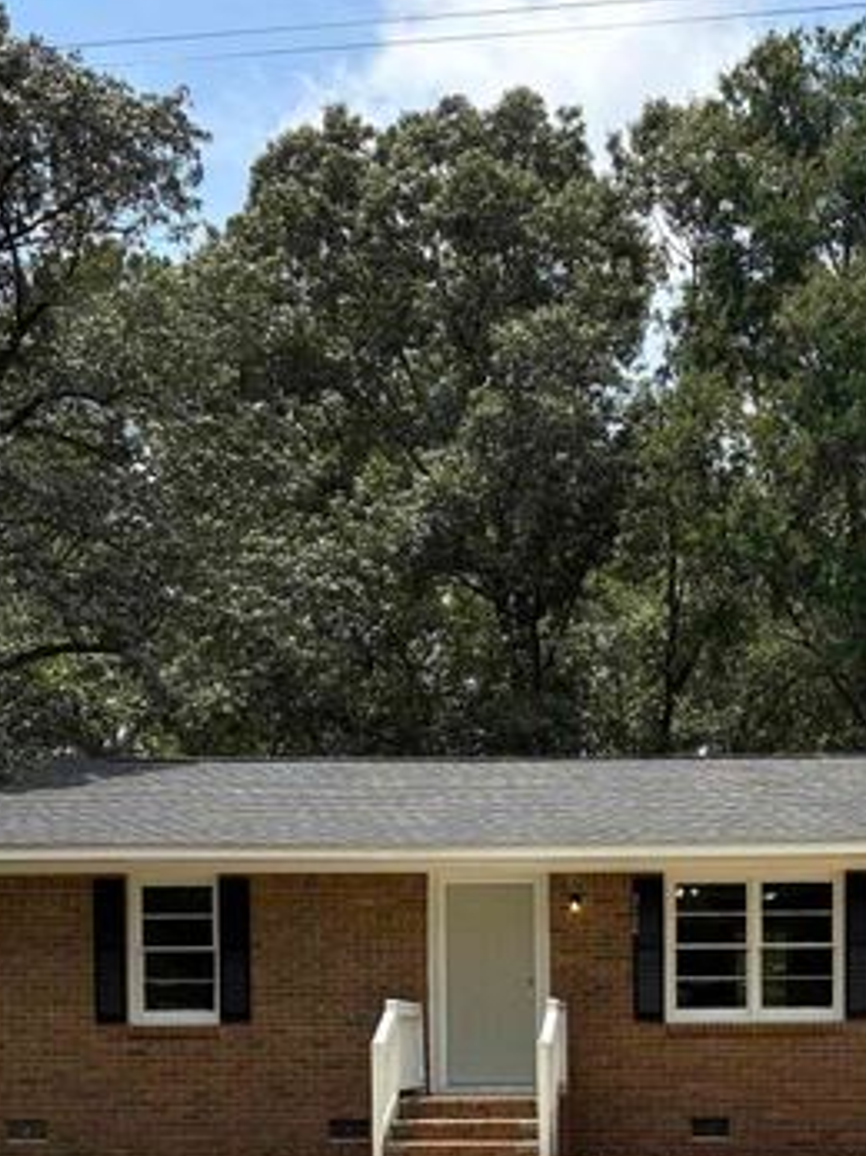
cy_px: 1058
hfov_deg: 28.6
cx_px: 673
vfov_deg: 35.7
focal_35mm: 50
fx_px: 1669
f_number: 1.6
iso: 50
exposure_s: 1/2451
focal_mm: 5.96
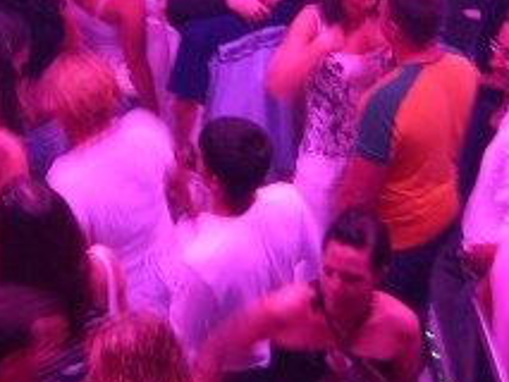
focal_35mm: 107
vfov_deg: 13.7
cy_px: 17
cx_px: 239
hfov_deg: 18.4
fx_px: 1574
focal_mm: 7.9
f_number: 2.8
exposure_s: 1/8
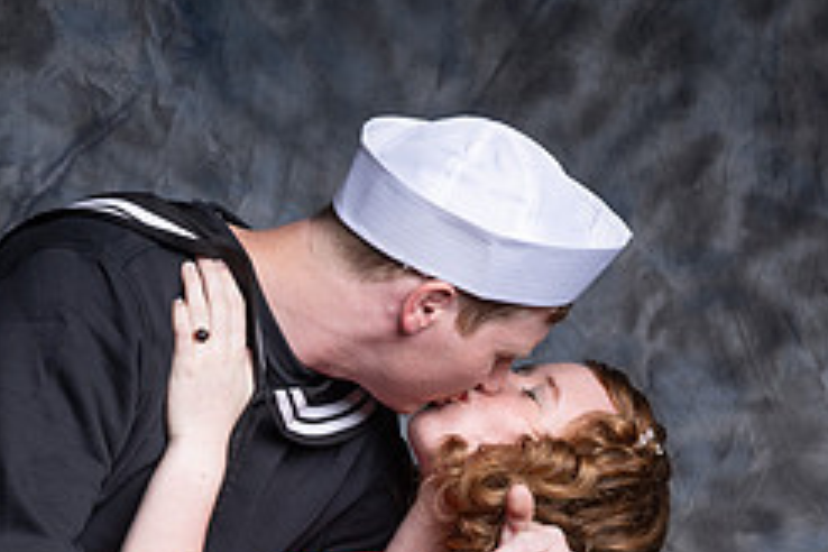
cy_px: 392
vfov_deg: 12.1
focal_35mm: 113
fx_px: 2599
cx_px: 125
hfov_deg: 17.9
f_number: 8
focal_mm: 48
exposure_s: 1/250
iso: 100
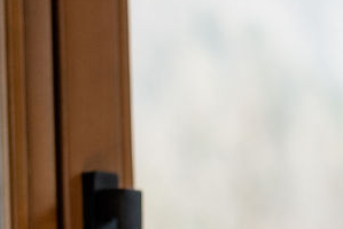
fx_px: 3262
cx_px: 467
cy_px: 621
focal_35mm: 342
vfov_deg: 3.9
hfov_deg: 6.0
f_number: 2
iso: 125
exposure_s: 1/800
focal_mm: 50
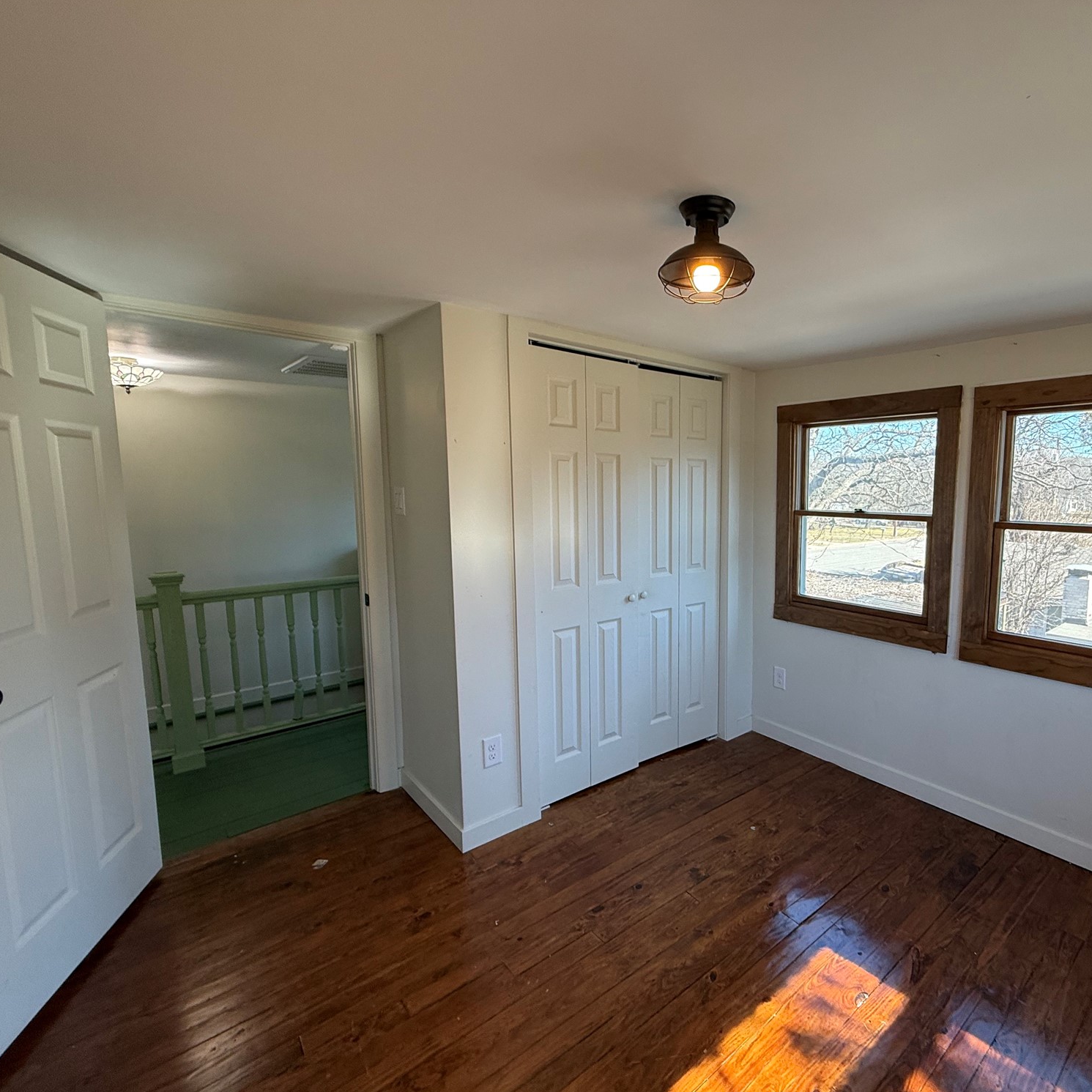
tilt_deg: -5.0
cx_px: 686
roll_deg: +0.8
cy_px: 557
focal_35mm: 17
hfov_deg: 82.3
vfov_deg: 84.0
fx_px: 607
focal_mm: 2.22
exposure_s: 1/120
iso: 125
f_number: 2.2
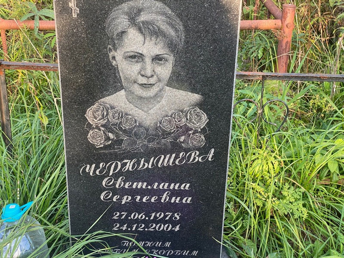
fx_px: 517
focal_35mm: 52
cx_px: 172
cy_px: 129
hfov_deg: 36.8
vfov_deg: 28.0
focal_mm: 6
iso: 50
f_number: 2
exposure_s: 1/121
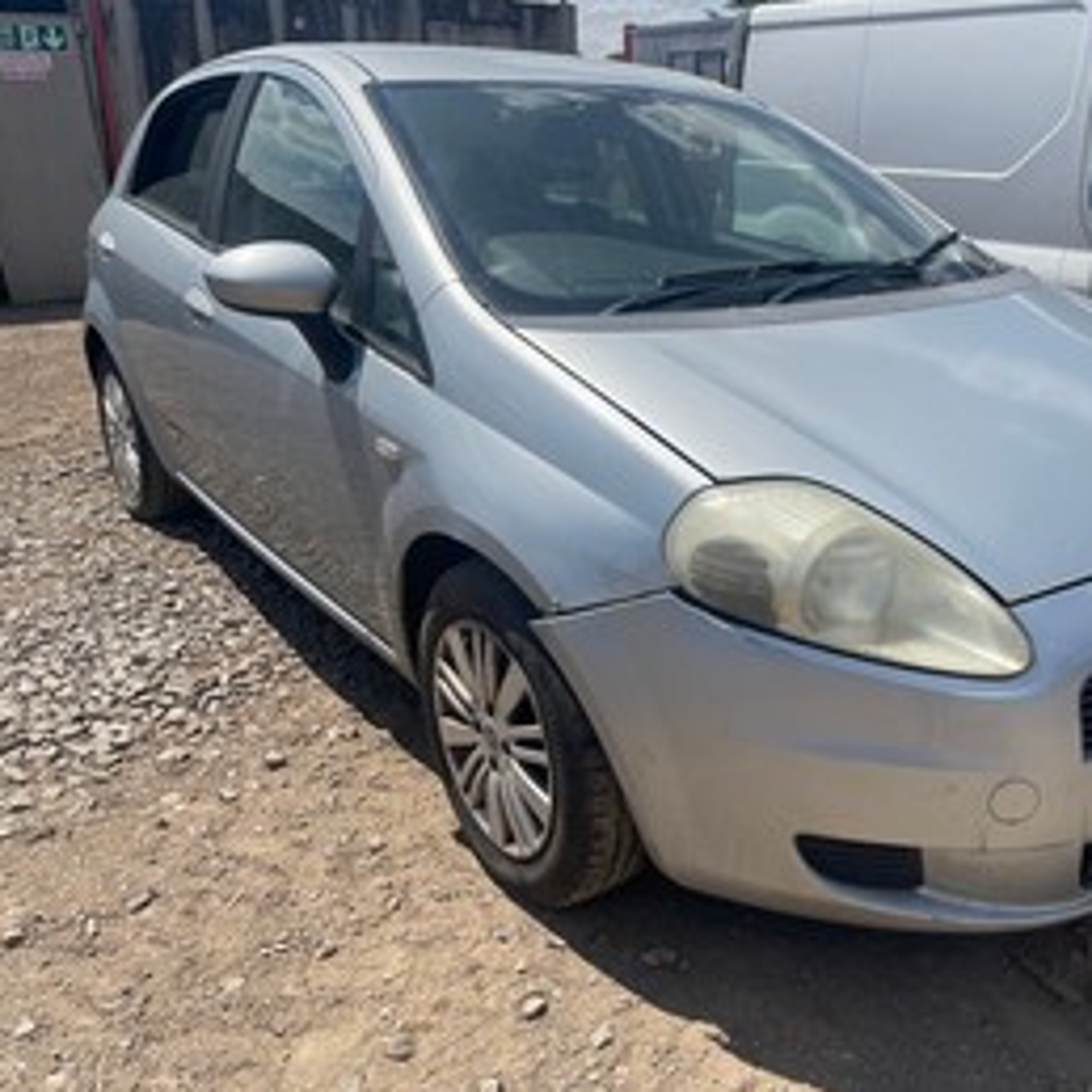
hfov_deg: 51.6
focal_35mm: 31
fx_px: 1106
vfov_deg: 52.5
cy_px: 548
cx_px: 725
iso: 32
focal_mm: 4.2
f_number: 1.6
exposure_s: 1/5051
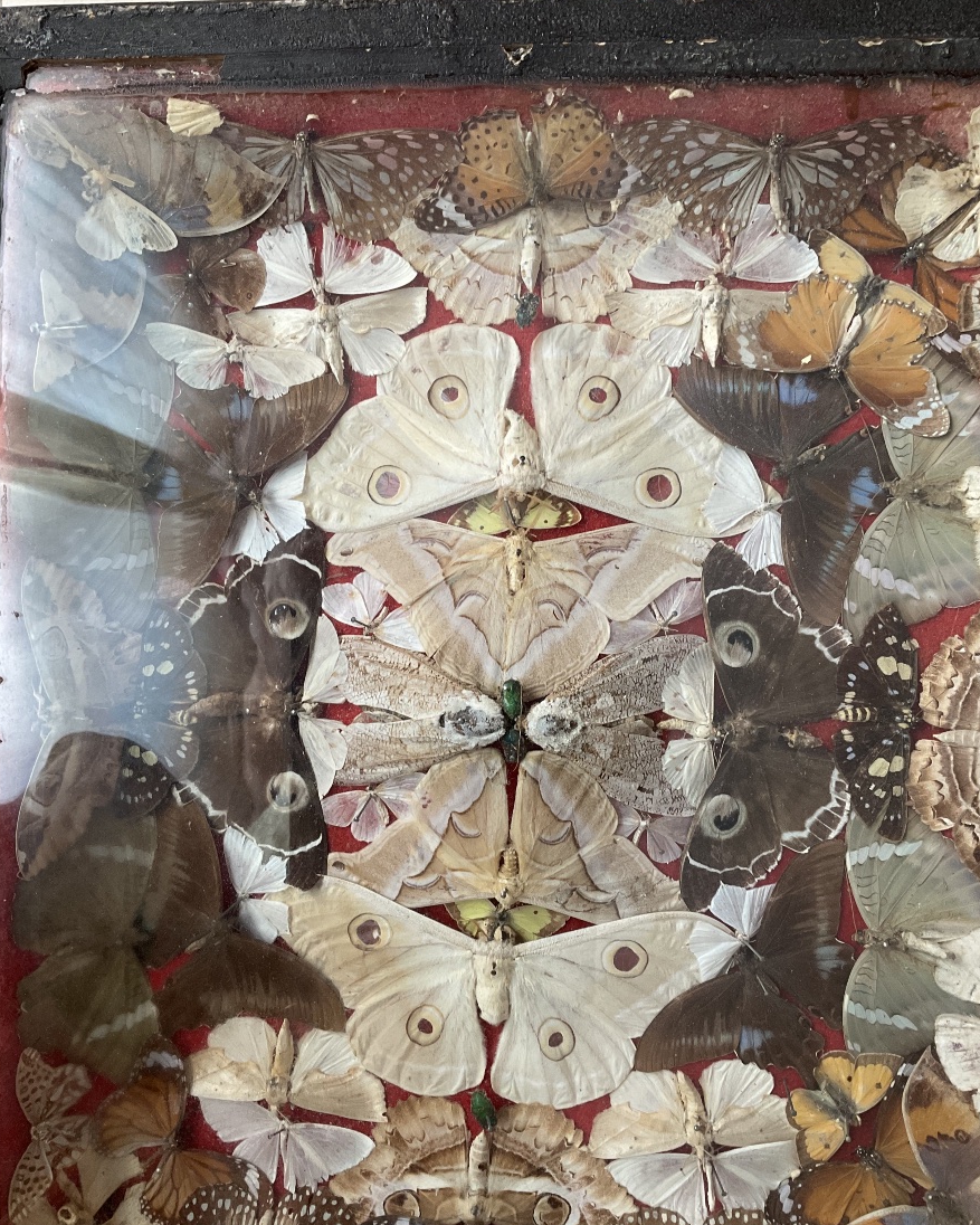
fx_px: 1124
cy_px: 624
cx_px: 499
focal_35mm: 31
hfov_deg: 47.1
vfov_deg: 57.2
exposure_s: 1/60
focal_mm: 3
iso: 64
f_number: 1.8
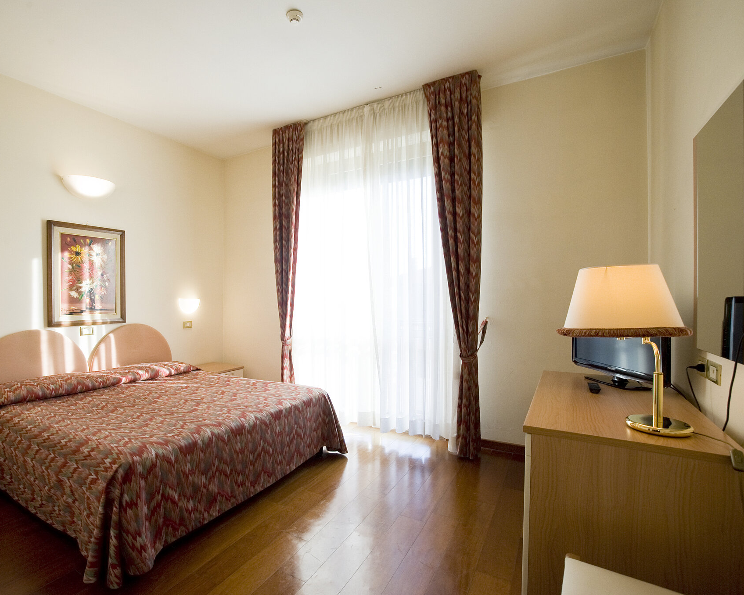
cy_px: 298
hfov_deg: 89.0
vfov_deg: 77.0
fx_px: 374
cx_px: 317
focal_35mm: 17
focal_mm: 15
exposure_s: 1/100
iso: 1000
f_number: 11
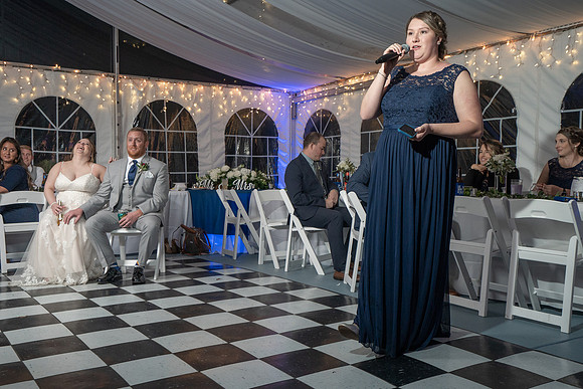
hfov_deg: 52.2
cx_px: 293
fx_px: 595
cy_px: 199
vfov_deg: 36.2
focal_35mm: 37
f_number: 5.6
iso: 2000
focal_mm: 34
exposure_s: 1/250
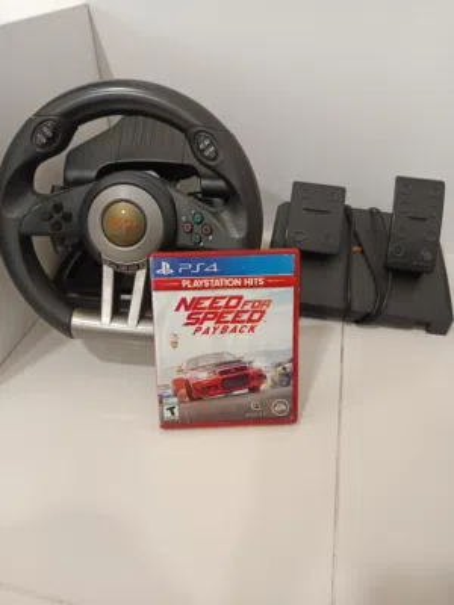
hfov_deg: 56.8
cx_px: 227
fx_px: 420
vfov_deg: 71.6
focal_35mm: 24
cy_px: 302
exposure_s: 1/50
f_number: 1.7
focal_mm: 5.31
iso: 1240
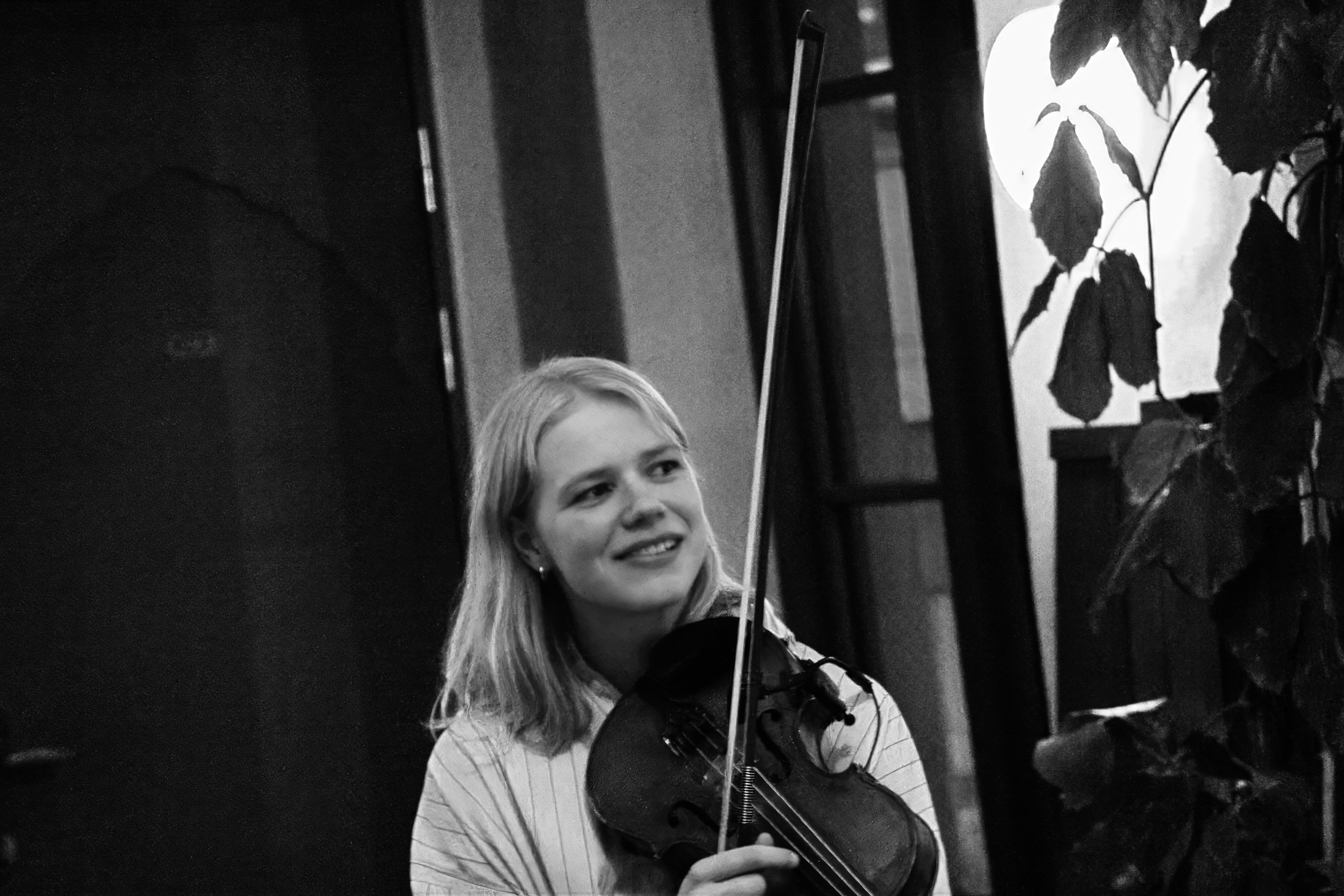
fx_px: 7466
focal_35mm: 200
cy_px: 448
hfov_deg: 10.3
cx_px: 672
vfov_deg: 6.9
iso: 6400
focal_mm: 72
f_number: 4.5
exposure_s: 1/25
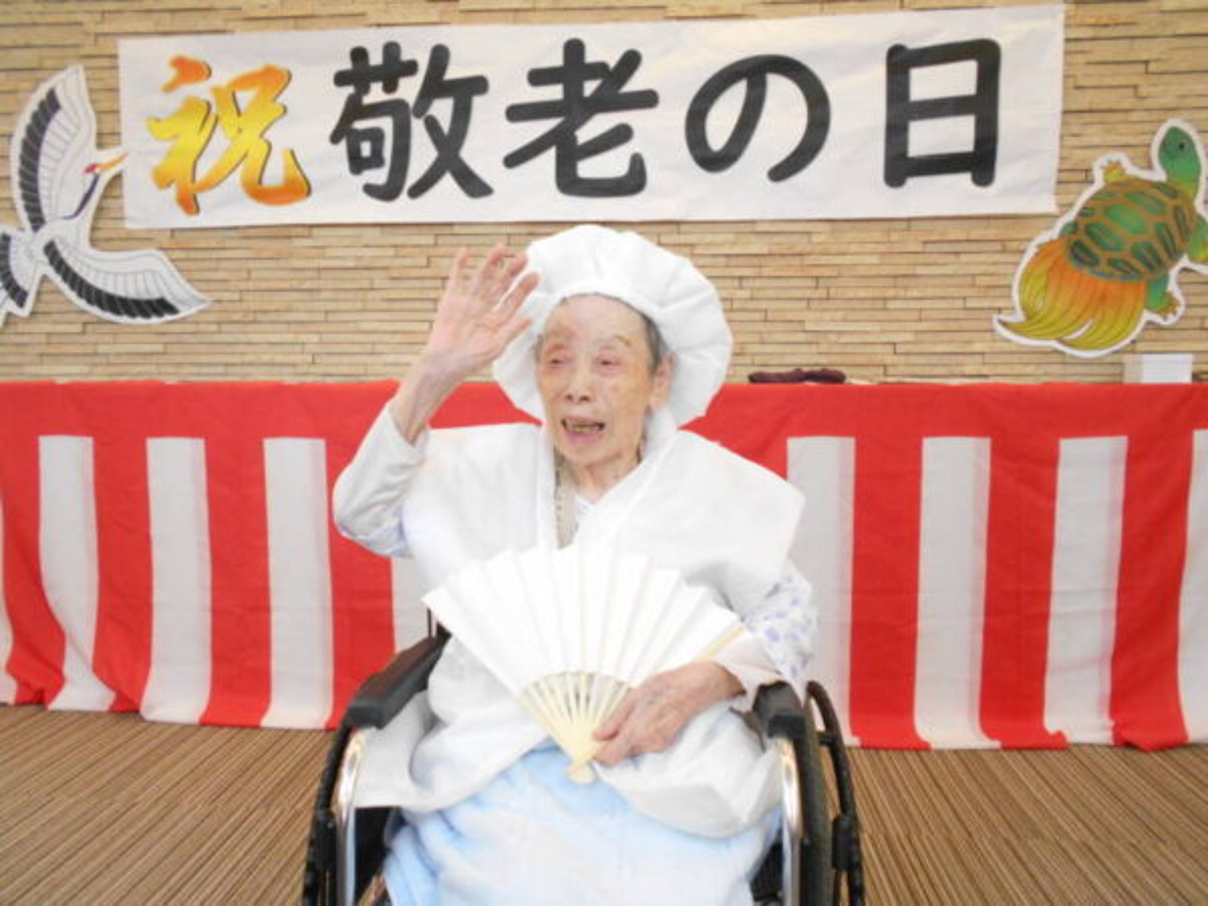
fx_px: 907
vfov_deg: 53.1
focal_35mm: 26
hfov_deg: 67.3
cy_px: 453
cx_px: 604
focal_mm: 4.6
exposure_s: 1/20
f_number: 3.2
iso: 400
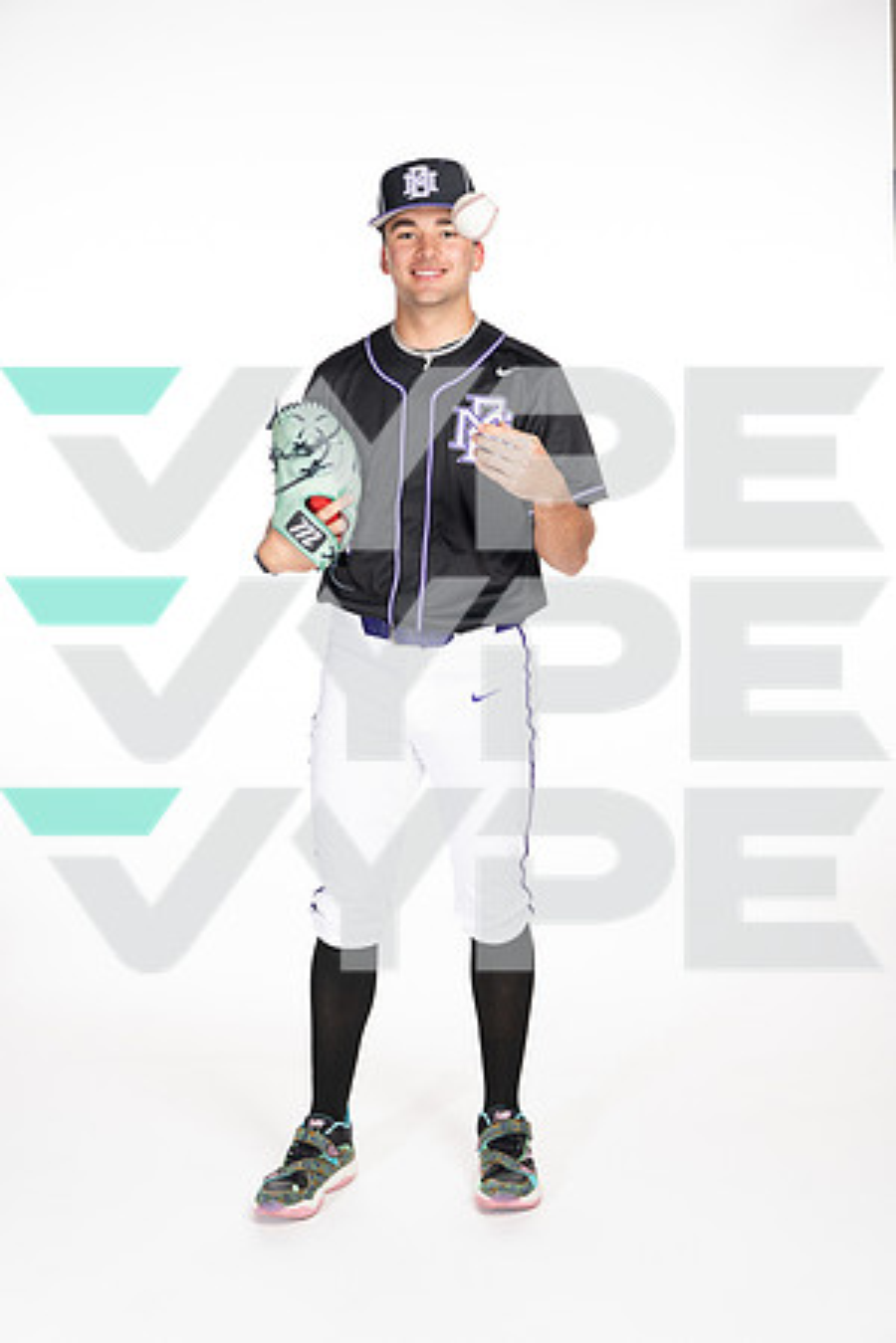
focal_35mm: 50
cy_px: 672
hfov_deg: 27.0
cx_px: 448
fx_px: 1867
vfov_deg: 39.6
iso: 250
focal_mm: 50
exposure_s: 1/250
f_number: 5.6
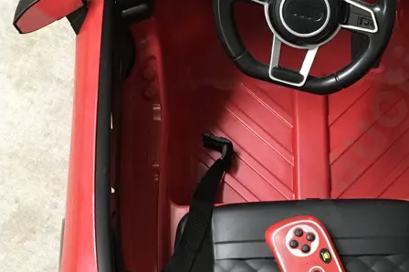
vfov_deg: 19.6
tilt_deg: -72.0
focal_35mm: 69
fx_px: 783
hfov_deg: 28.7
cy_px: 194
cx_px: 324
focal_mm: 4.15
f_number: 2.2
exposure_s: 1/25
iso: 200
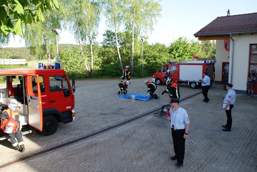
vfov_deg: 48.0
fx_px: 193
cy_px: 86
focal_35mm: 27
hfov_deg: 67.3
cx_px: 128
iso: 100
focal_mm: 18
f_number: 8
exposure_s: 1/60
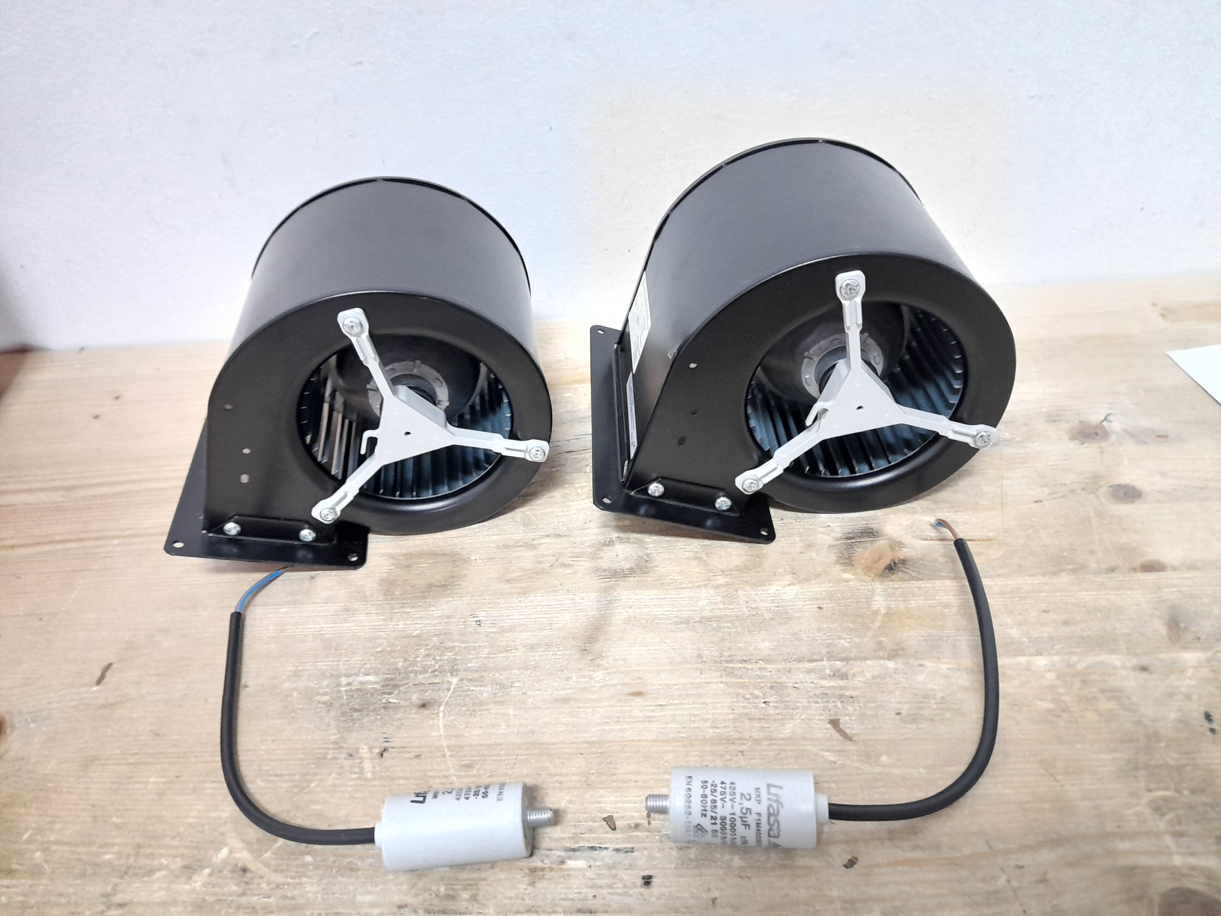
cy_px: 458
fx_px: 882
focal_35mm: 25
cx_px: 610
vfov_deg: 54.9
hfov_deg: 69.4
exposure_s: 1/25
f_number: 2
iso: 640
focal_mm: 4.6
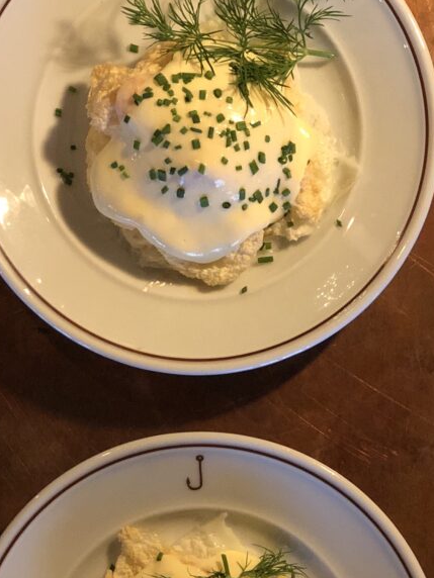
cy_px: 345
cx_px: 203
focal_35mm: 109
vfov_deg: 18.0
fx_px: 1822
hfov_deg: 13.6
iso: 160
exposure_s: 1/14
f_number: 2.4
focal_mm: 6
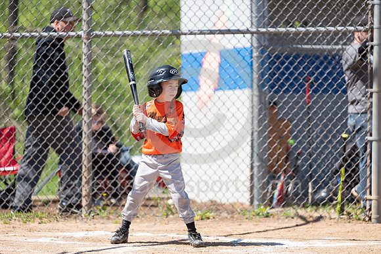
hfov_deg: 10.3
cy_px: 127
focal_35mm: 200
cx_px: 190
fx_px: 2117
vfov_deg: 6.9
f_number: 3.2
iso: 200
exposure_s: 1/2000
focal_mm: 200
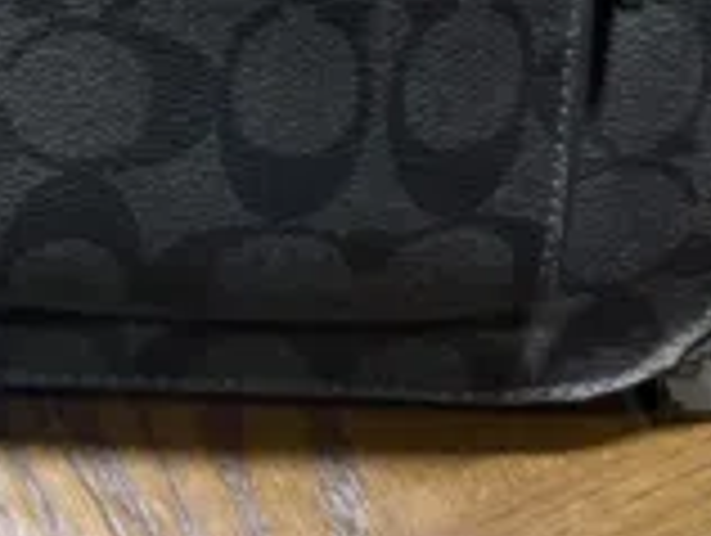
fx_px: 1995
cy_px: -347
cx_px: -351
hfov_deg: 18.0
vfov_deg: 14.0
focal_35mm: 97
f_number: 1.78
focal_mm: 6.76
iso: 1000
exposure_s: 1/25
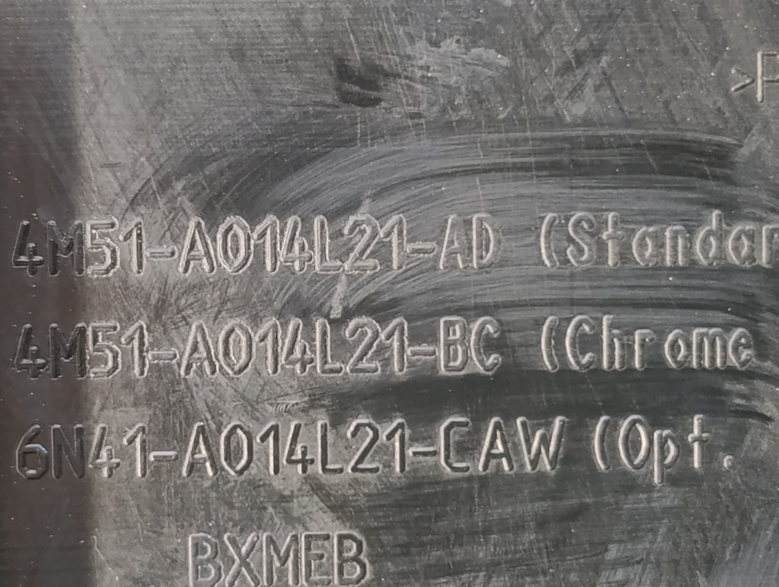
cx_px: 390
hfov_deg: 21.3
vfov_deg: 16.1
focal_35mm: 92
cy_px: 294
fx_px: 2073
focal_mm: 6.14
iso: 4000
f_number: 1.6
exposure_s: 1/25
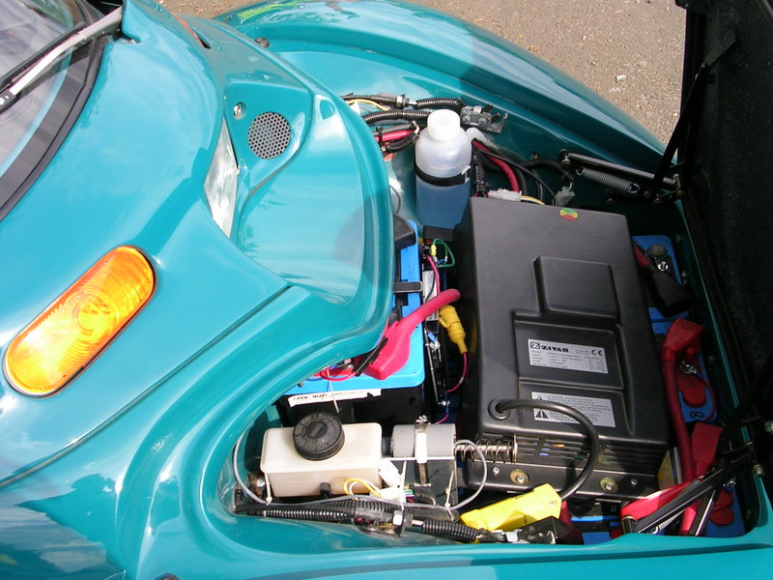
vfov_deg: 29.7
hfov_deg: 38.9
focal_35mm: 49
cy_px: 290
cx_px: 386
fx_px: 1094
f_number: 3.1
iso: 50
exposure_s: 1/275
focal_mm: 7.5
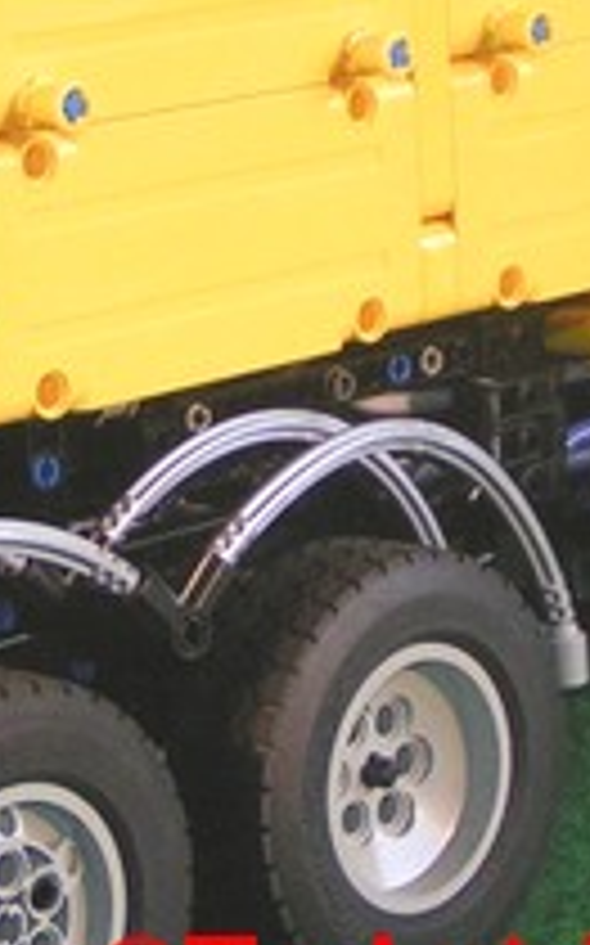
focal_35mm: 123
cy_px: 212
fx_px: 3169
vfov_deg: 16.9
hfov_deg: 10.6
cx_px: 113
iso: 125
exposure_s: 1/40
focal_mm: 5.8
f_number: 2.8
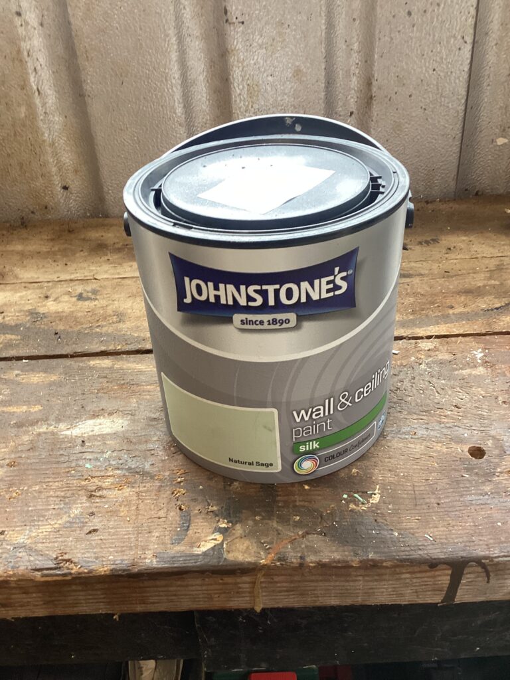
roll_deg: +3.1
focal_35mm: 31
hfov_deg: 45.4
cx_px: 255
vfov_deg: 58.4
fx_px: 609
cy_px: 340
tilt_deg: -33.8
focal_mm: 3.3
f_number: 2.4
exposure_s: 1/50
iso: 100
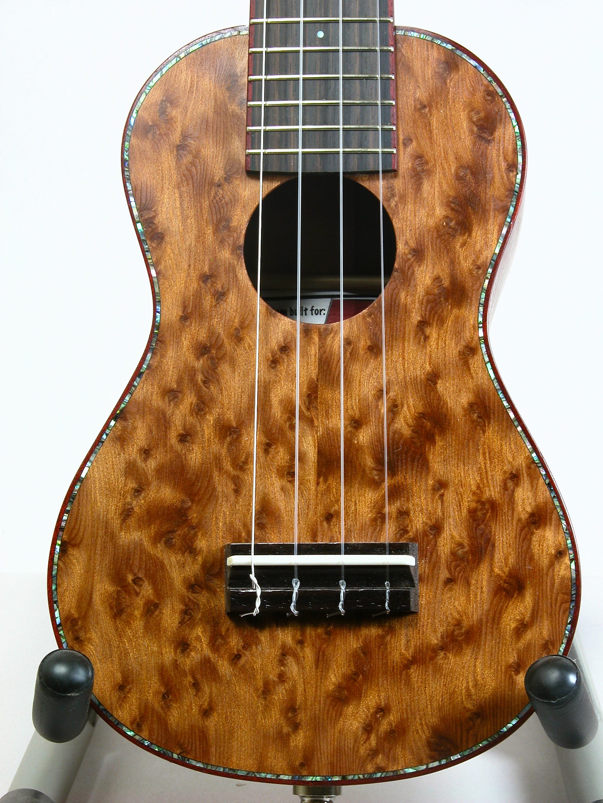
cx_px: 302
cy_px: 402
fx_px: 2648
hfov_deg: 13.0
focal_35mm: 114
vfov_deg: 17.3
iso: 100
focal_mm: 29.5
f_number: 7.5
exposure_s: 1/6.8
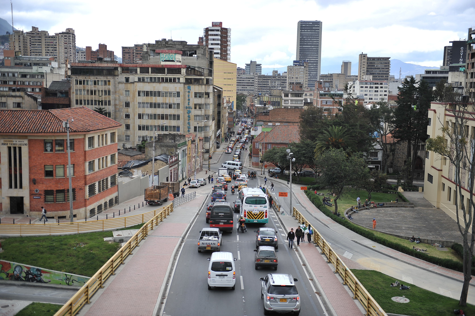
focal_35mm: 44
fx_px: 580
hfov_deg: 44.5
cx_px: 238
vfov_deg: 30.5
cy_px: 158
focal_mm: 44
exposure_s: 1/800
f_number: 2.8
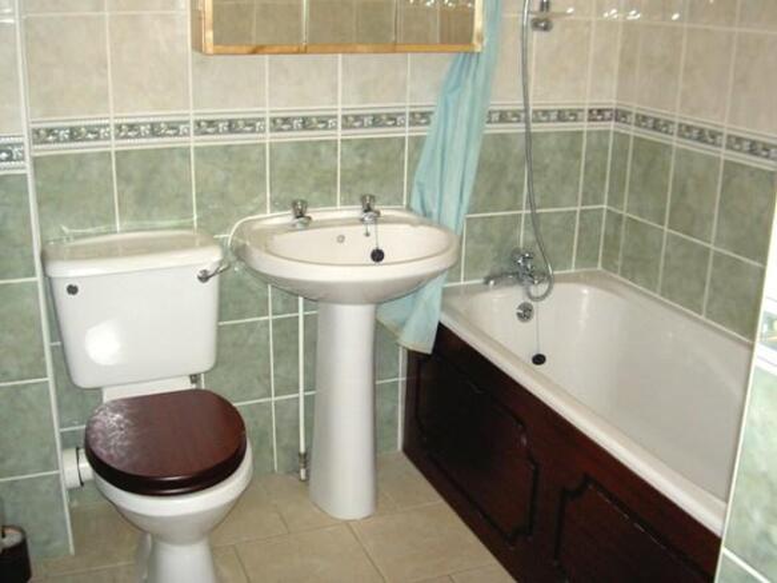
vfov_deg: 36.8
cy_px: 292
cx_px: 388
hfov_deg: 47.9
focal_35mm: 39
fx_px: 875
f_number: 2.8
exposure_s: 1/60
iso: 200
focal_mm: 8
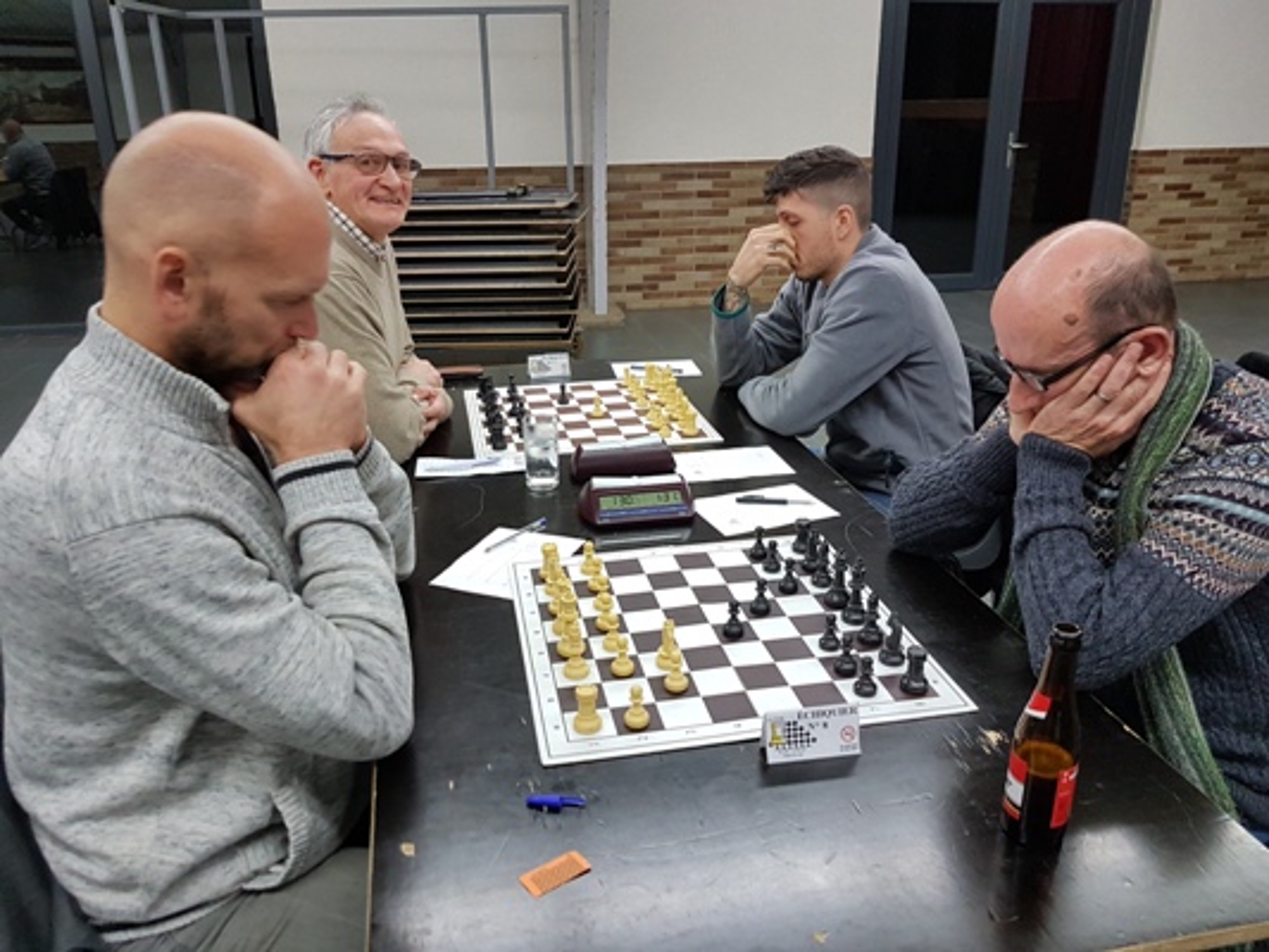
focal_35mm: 26
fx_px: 953
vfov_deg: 53.1
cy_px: 476
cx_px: 634
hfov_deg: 67.3
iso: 125
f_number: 1.7
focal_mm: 4.2
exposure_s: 1/50
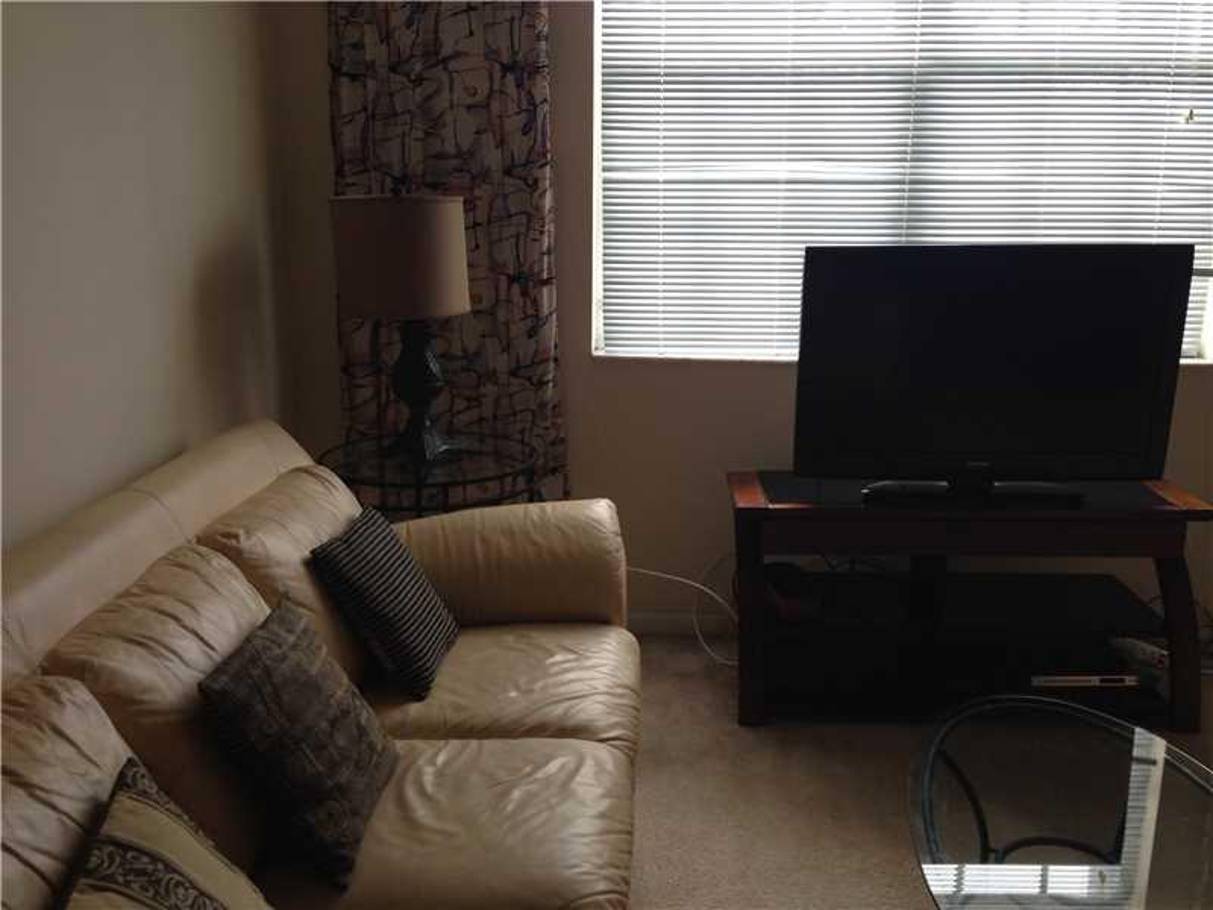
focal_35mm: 33
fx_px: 1156
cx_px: 606
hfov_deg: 55.4
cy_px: 455
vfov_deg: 42.9
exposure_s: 1/40
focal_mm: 4.12
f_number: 2.4
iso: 50
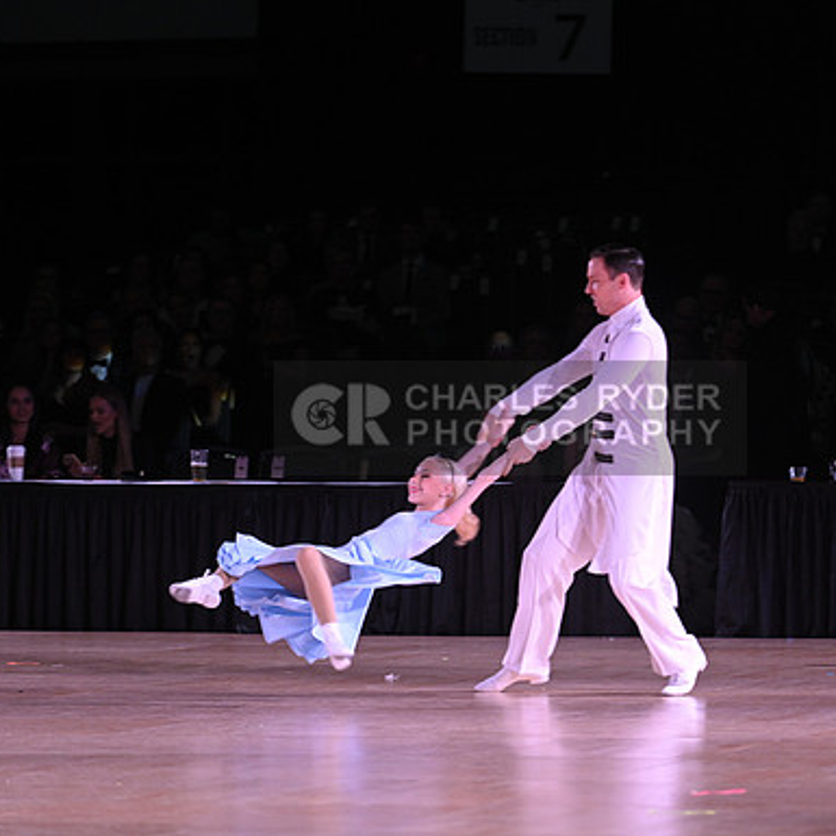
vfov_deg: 7.4
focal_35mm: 237
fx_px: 6476
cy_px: 418
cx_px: 510
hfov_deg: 7.4
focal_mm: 185
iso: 1600
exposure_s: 1/200
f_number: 4
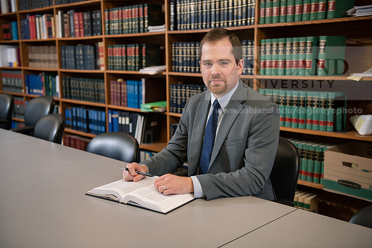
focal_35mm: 42
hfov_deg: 46.4
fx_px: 434
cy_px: 124
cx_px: 186
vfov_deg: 31.9
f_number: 3.2
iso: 800
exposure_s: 1/160
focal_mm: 42
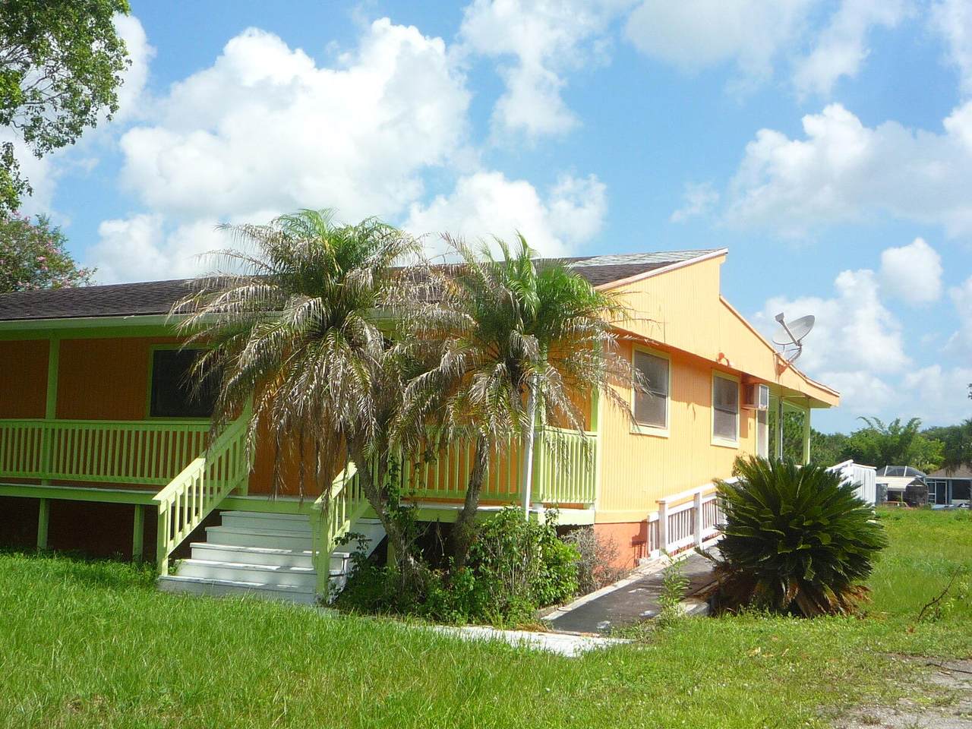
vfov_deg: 32.9
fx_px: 1235
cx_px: 486
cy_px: 364
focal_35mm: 44
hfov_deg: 42.9
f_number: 5
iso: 100
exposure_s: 1/500
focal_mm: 5.2
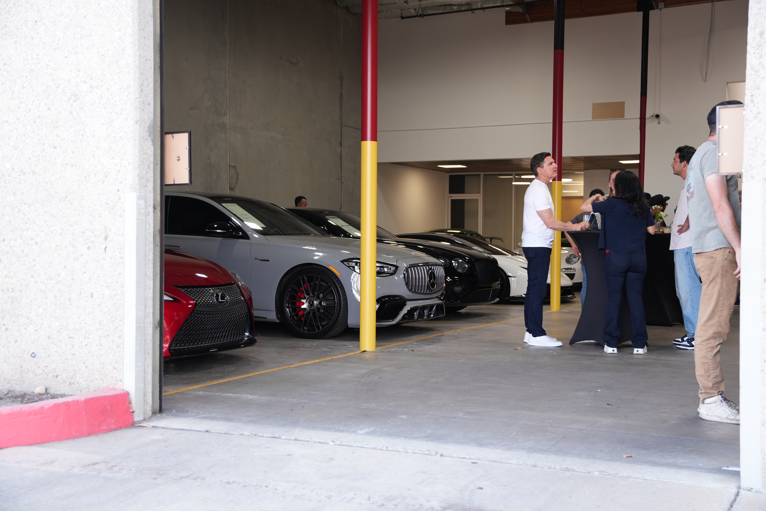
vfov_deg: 28.9
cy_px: 256
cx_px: 383
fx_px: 989
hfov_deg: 42.3
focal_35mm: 46
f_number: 2.8
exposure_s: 1/100
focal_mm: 31
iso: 400
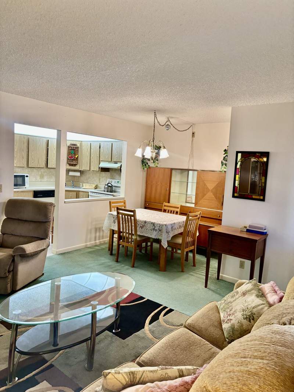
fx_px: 294
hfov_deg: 53.1
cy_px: 196
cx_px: 147
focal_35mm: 26
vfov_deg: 67.3
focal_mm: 5.96
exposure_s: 1/60
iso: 200
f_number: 1.6
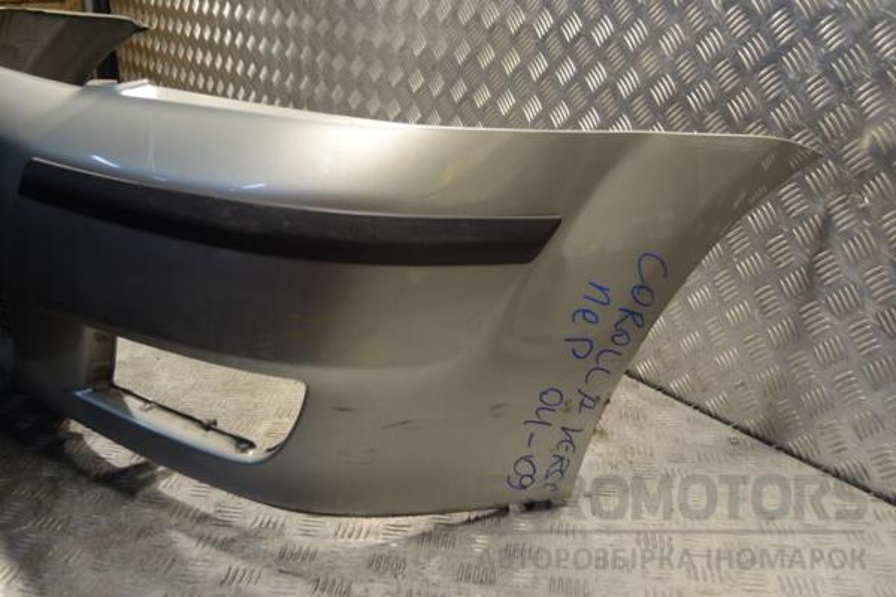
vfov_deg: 40.0
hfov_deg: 57.2
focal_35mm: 33
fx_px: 821
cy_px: 298
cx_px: 448
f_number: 4
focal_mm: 22
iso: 100
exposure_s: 1/30
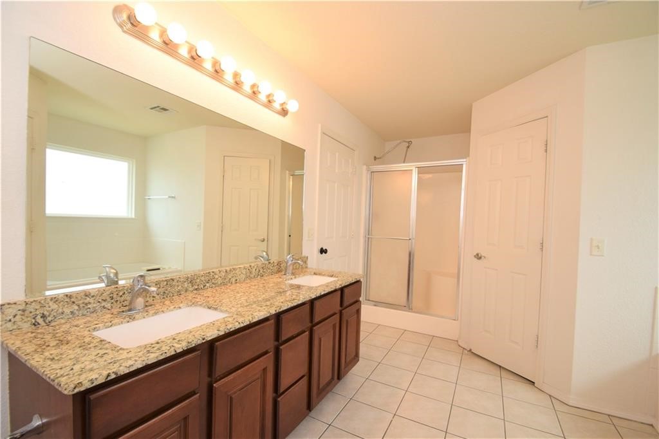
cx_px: 330
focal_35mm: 15
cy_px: 220
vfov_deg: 77.3
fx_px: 274
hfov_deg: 100.4
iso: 720
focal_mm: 10
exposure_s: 1/125
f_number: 5.6
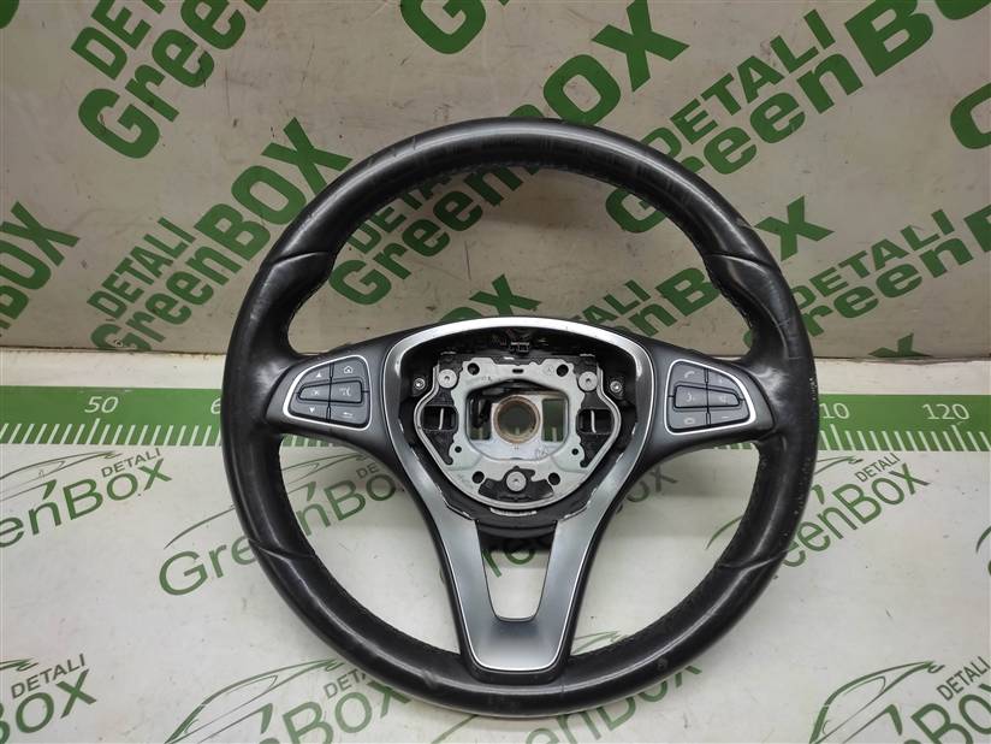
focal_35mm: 26
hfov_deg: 67.3
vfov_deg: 53.1
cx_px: 496
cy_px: 372
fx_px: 744
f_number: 1.79
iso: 107
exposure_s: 1/33
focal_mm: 4.74
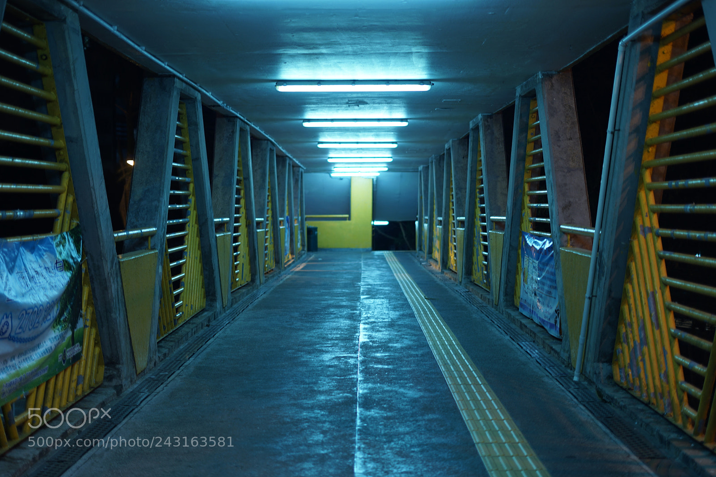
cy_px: 238
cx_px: 358
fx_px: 994
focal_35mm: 50
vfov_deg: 27.0
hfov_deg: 39.6
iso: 100
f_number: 1.8
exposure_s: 1/15
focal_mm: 50
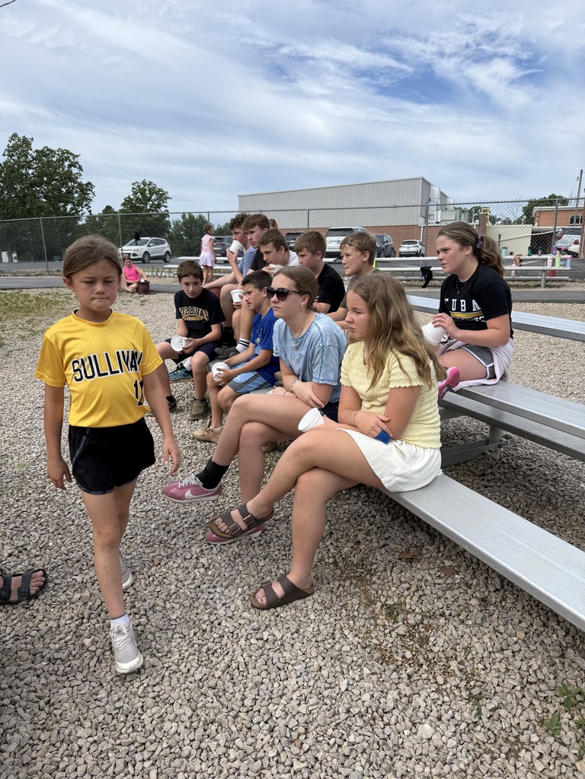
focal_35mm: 24
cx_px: 292
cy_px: 390
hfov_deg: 56.8
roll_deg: -2.0
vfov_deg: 71.6
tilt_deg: -13.0
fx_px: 541
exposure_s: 1/3759
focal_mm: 6.76
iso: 80
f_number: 1.78
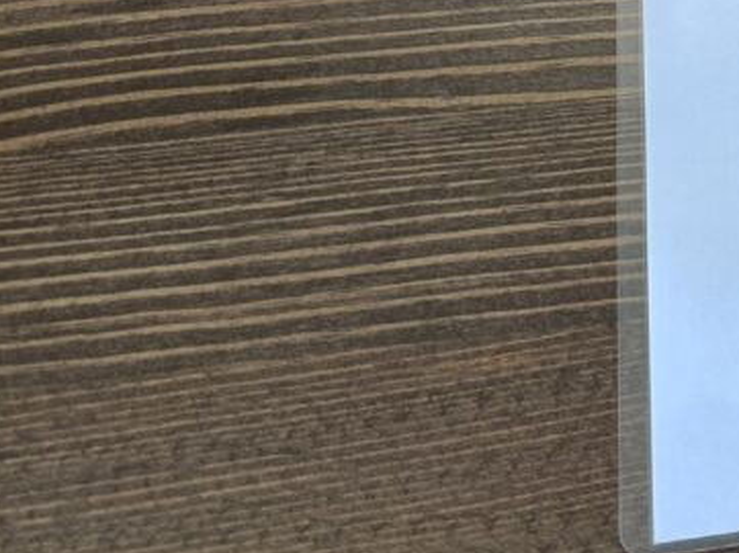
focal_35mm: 71
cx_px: 1032
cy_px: -193
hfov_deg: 23.3
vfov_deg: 19.0
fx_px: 1514
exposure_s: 1/120
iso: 125
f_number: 1.7
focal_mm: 4.7
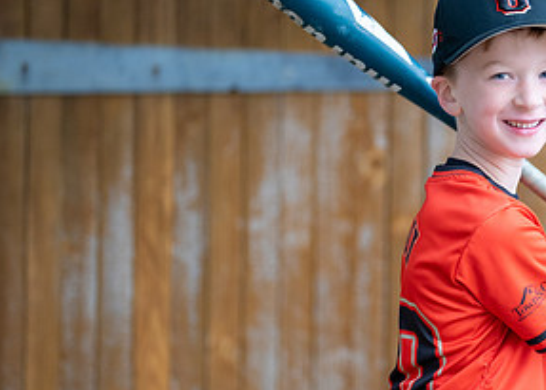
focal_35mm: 126
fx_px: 1954
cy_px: 192
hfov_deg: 15.7
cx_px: 513
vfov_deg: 11.4
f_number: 1.2
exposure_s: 1/800
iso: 400
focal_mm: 50
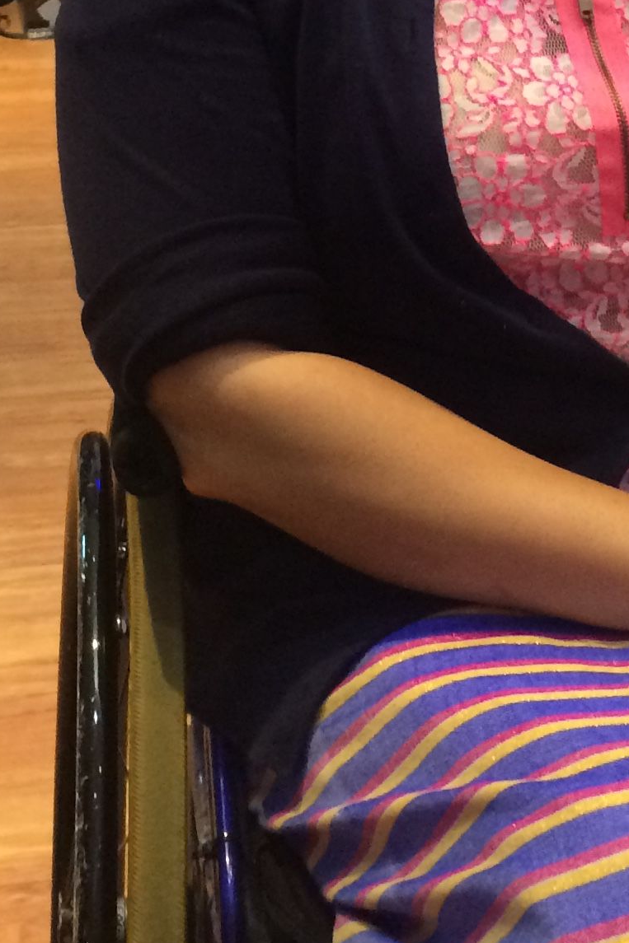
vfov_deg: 22.4
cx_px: 458
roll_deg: +0.3
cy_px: -86
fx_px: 2254
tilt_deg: -9.7
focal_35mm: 86
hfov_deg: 15.8
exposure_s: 1/33
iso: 250
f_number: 2.2
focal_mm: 4.15
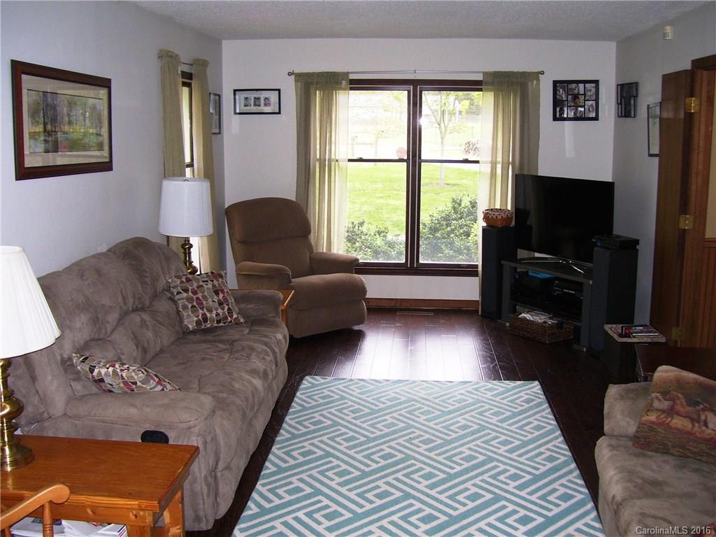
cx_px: 358
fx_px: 765
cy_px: 268
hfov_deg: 50.1
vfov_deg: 38.7
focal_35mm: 37
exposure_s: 1/60
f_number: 2.7
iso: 125
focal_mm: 6
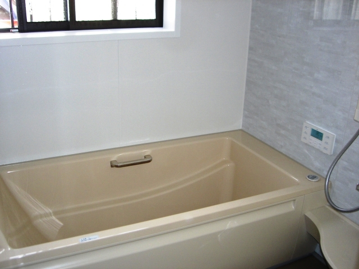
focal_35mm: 38
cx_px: 180
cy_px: 134
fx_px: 394
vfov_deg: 37.7
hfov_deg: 49.0
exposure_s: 1/60
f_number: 2.7
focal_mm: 6.2
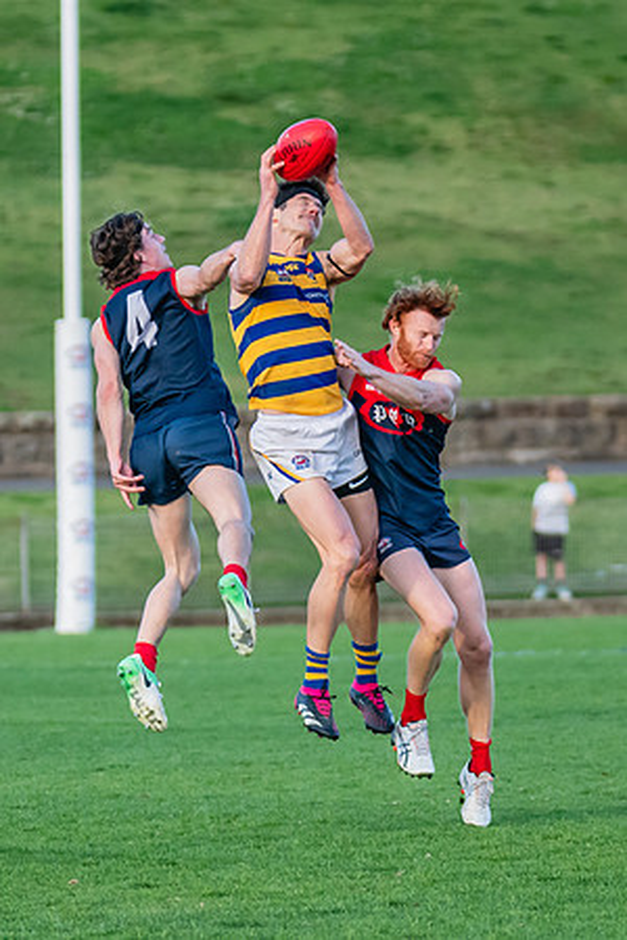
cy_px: 466
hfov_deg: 2.5
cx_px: 186
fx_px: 14339
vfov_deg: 3.8
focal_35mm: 549
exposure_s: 1/1250
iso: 1100
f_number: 4
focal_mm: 210
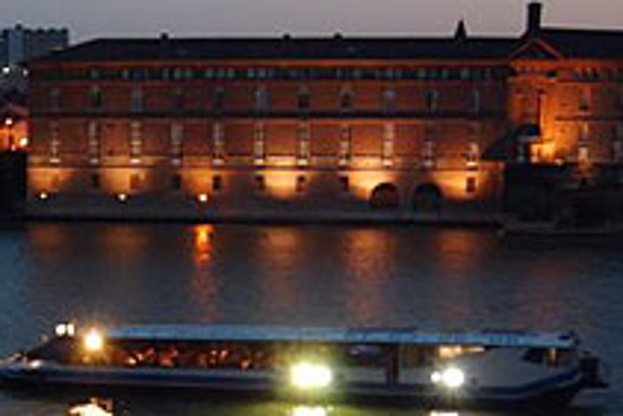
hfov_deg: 23.5
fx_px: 1437
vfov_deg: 16.2
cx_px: 15
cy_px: 392
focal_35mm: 83
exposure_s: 1/8
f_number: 4
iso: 400
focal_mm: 26
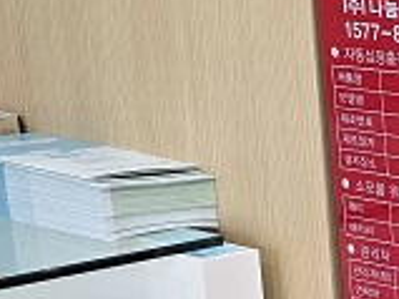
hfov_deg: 12.2
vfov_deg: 9.8
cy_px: 480
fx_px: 1670
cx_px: 783
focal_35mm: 145
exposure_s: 1/120
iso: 160
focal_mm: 6.3
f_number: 1.7
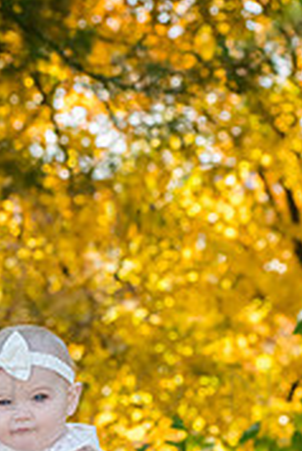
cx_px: 10
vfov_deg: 10.1
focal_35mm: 202
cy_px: 479
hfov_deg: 6.8
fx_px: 2537
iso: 800
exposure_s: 1/320
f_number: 6.3
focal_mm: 80
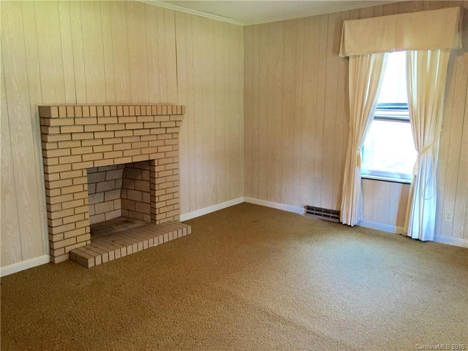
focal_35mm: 29
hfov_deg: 61.7
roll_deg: -1.1
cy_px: 176
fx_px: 392
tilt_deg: -11.0
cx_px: 234
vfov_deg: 48.2
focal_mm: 4.15
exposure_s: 1/30
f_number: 2.2
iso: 250
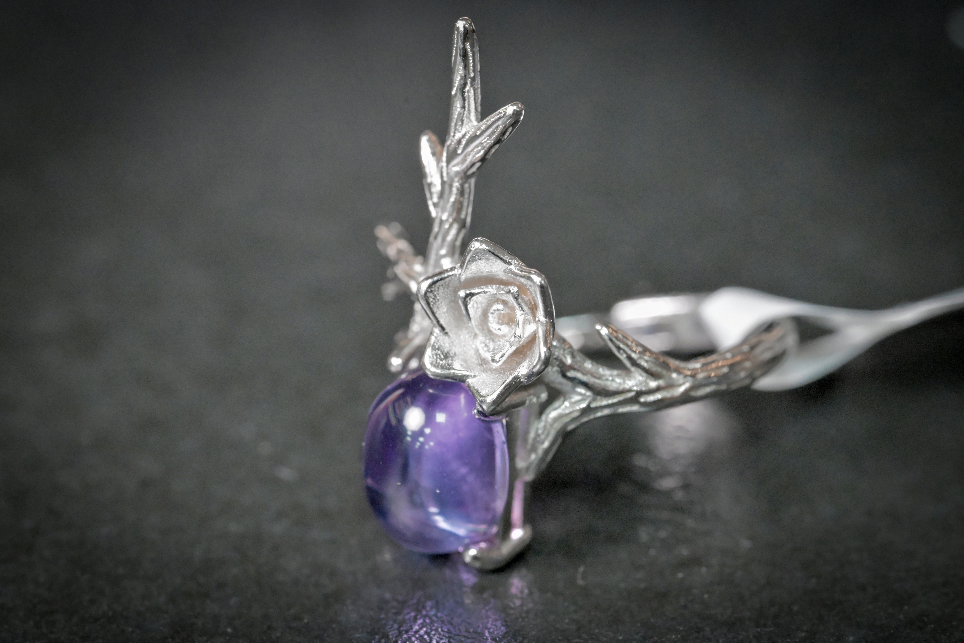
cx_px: 482
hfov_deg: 19.5
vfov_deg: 13.0
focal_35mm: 105
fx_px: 2811
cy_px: 322
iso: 18000
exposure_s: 1/125
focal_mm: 105
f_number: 16
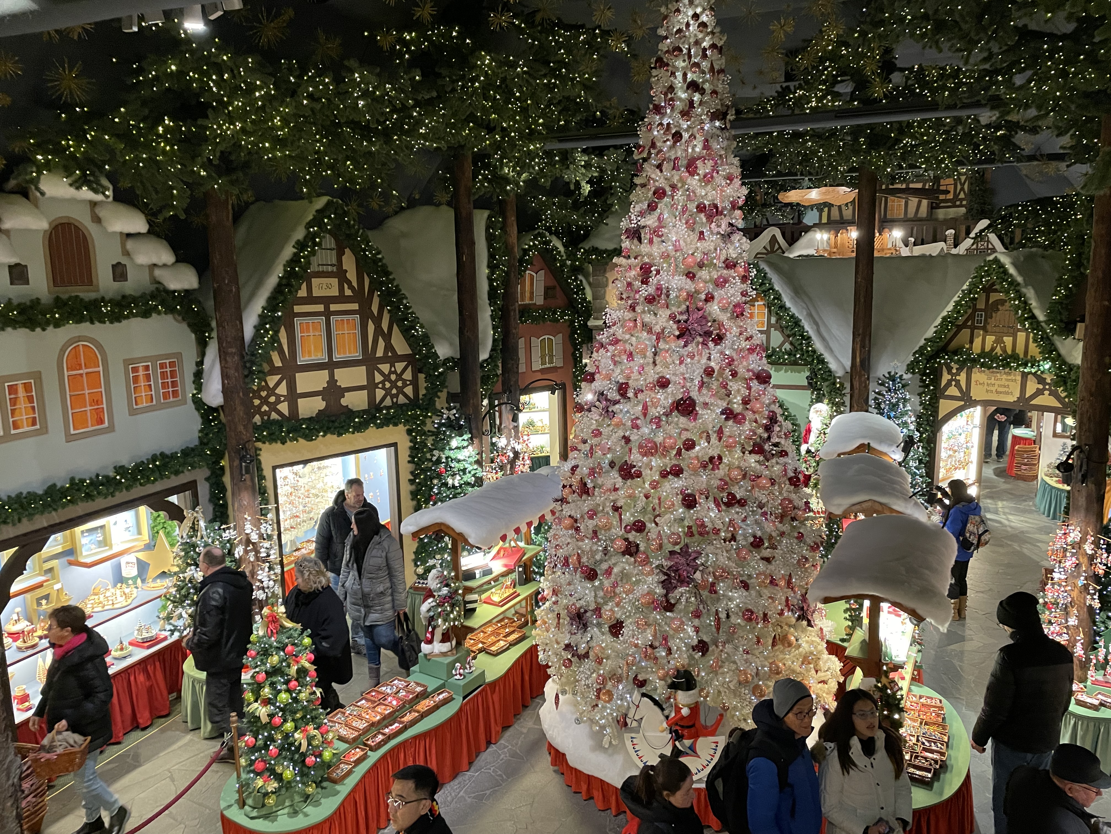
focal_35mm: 26
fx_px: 834
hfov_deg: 67.3
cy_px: 417
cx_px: 556
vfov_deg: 53.1
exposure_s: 1/50
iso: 400
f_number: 1.6
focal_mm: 4.2
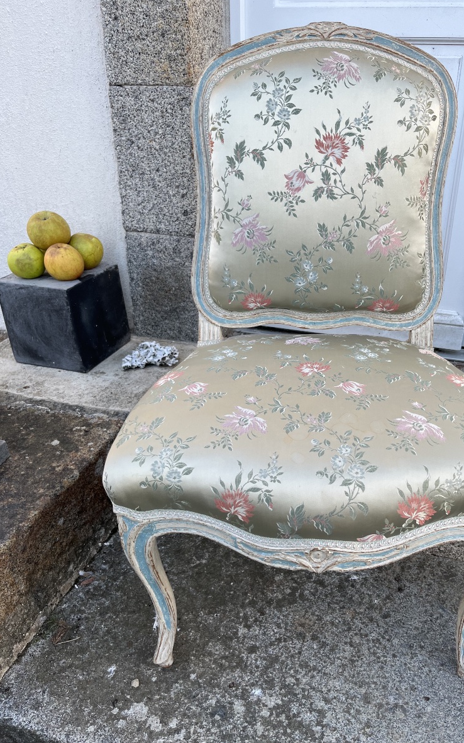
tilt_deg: -26.4
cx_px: 280
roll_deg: -0.6
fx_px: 567
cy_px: 375
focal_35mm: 28
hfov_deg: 44.3
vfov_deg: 66.5
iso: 50
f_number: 1.6
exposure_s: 1/297
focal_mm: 5.1
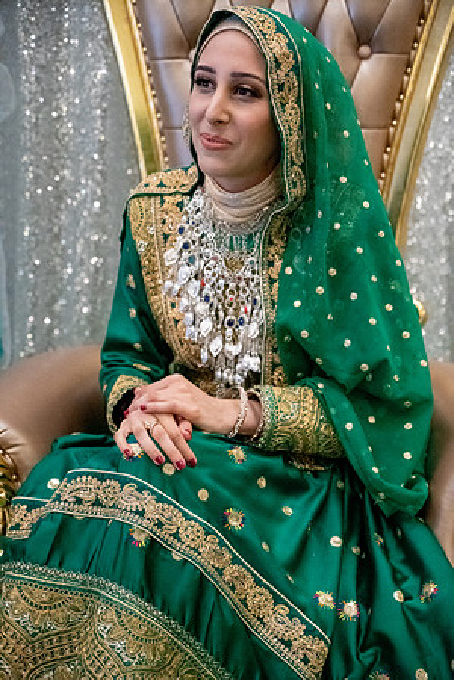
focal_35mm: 70
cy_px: 340
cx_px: 227
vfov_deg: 28.8
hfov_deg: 19.5
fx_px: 1324
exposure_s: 1/320
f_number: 4
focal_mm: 70
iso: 32000
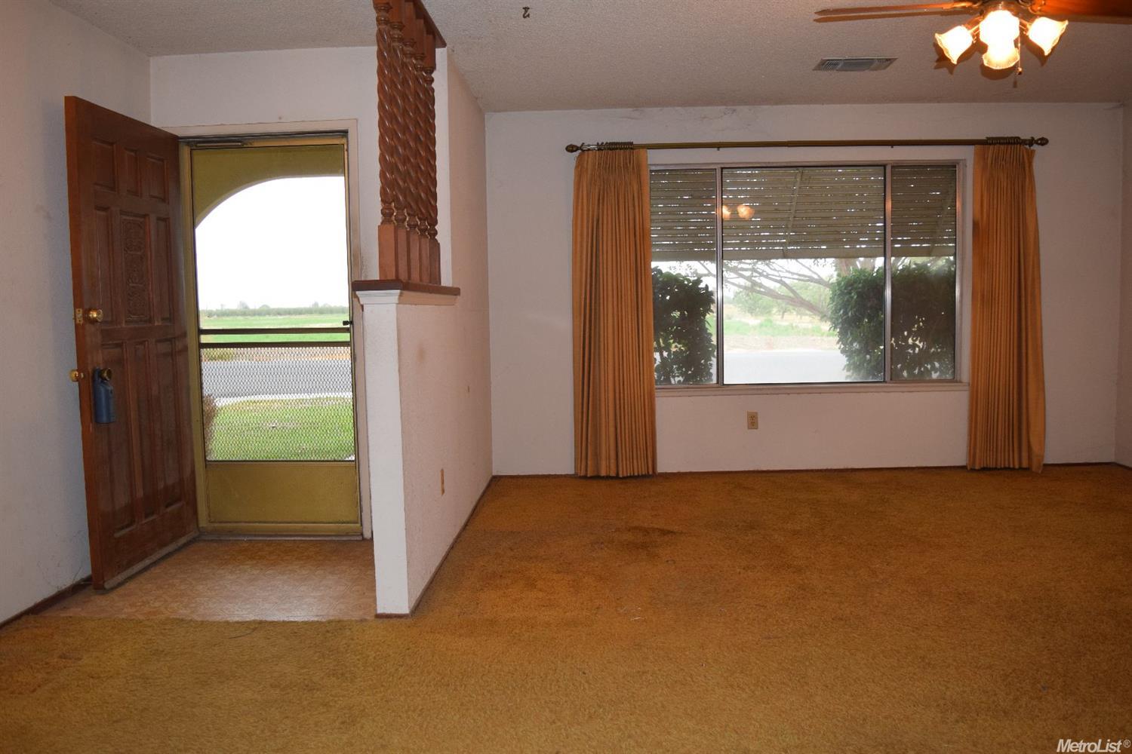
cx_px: 566
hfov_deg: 67.4
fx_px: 849
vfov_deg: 47.9
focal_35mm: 27
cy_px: 377
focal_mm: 18
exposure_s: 1/80
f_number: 4.5
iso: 800
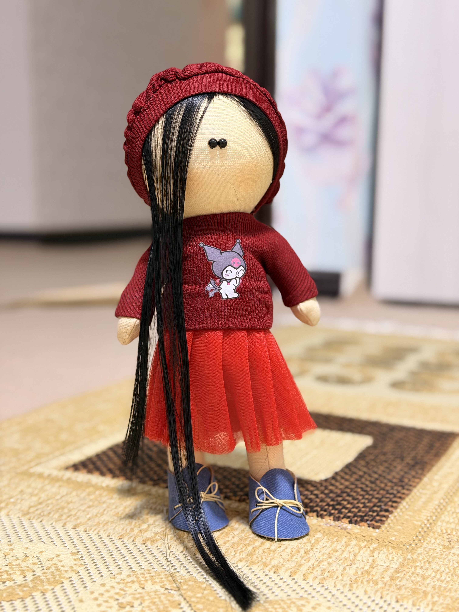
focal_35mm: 48
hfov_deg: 30.3
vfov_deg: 39.7
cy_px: 306
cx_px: 230
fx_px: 849
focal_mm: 6.76
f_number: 1.78
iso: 400
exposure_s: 1/33
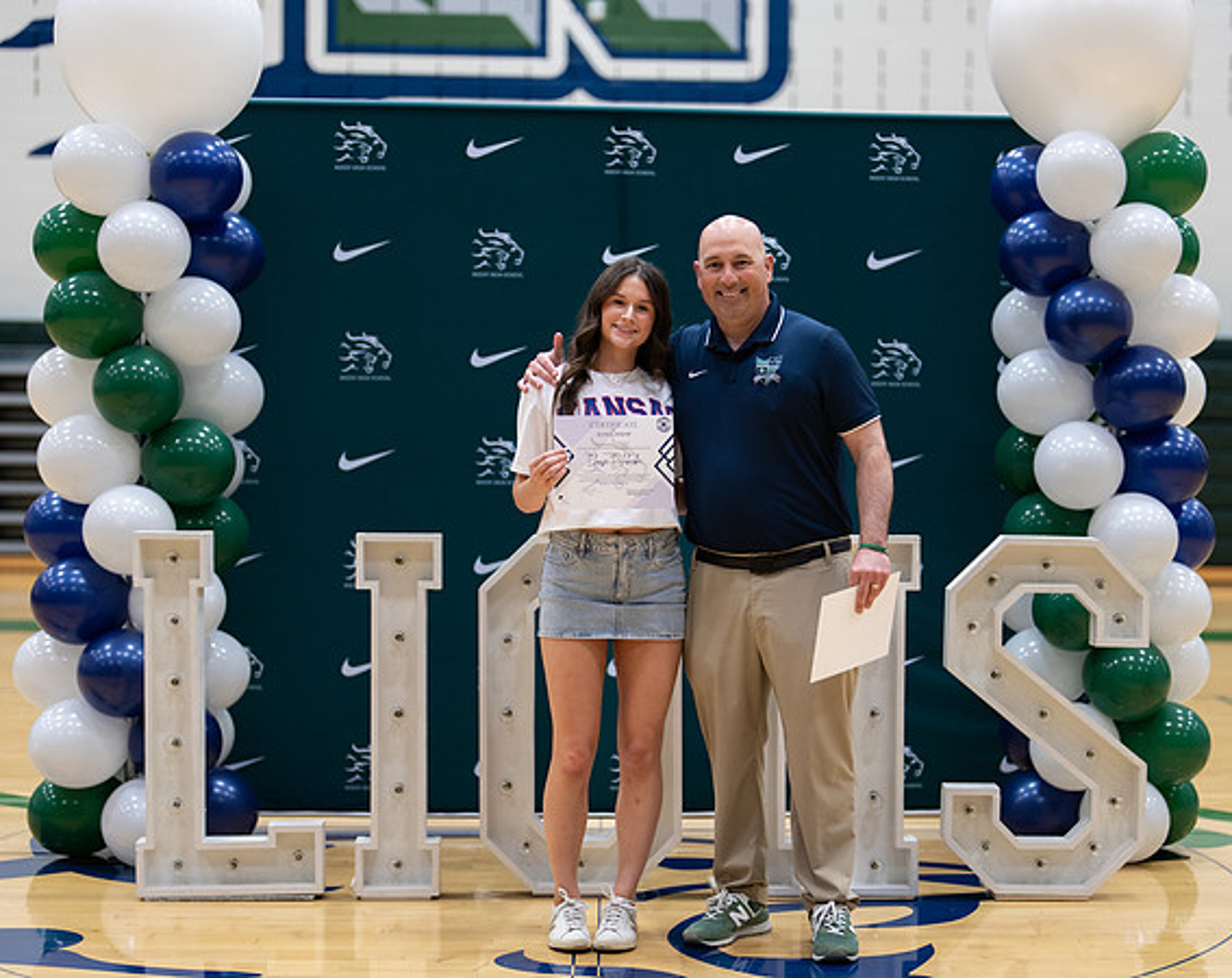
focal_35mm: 64
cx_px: 695
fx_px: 2323
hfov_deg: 29.7
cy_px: 536
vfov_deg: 23.8
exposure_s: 1/320
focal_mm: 50
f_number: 1.2
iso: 320
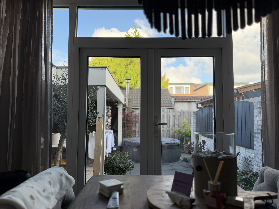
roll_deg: -0.8
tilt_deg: +2.0
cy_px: 104
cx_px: 140
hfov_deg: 71.6
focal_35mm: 24
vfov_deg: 56.8
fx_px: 193
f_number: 1.78
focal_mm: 6.76
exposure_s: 1/649
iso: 100
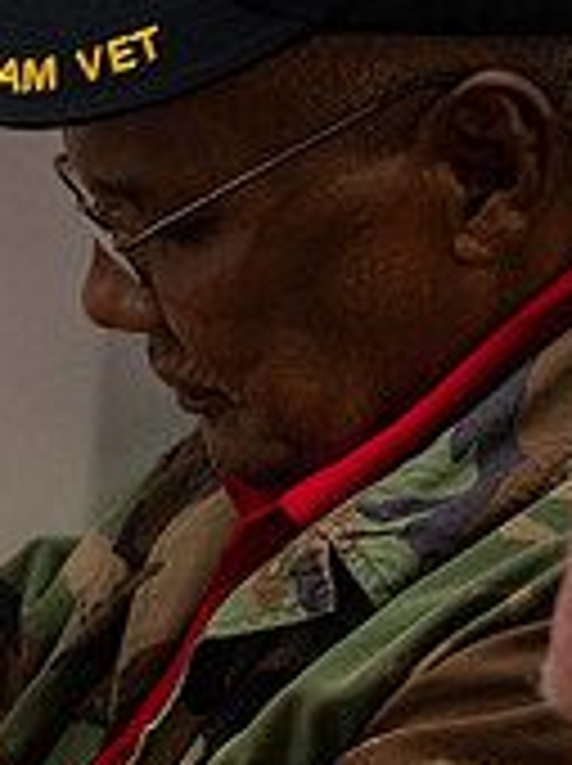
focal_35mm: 151
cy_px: 680
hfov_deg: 9.3
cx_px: -513
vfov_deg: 13.0
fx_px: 3335
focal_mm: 46
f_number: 6.3
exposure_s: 1/60
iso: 2800
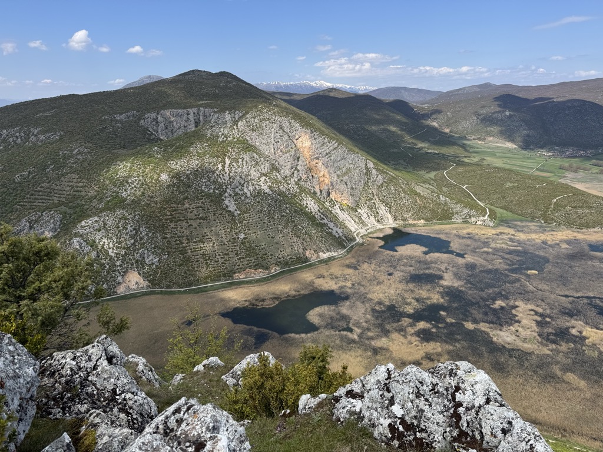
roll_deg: -0.1
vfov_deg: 56.8
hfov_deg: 71.6
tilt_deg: -16.3
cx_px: 302
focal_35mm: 24
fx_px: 418
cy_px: 226
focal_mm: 6.76
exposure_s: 1/4608
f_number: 1.78
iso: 80
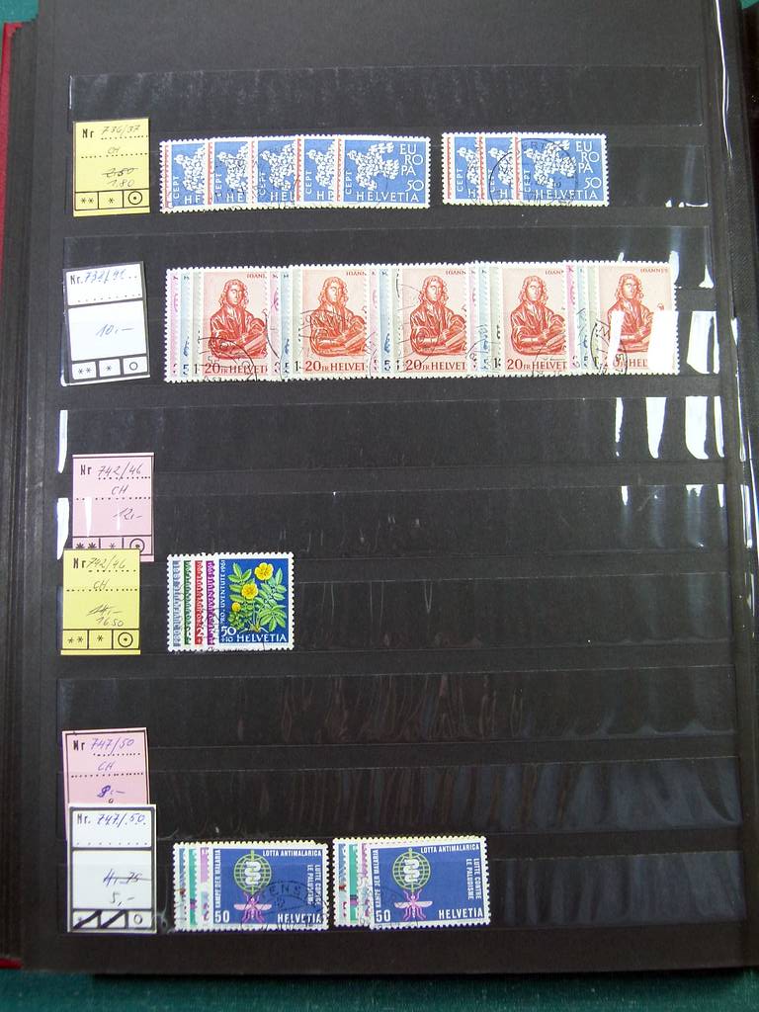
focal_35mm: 34
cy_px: 506
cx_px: 380
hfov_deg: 41.8
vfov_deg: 54.0
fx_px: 994
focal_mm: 6.2
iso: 125
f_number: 3
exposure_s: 1/60
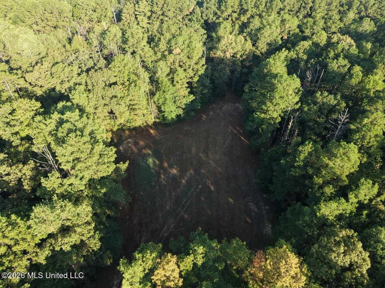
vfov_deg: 56.8
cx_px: 192
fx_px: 267
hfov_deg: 71.6
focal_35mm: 24
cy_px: 144
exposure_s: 1/640
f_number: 1.8
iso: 140
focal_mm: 8.7
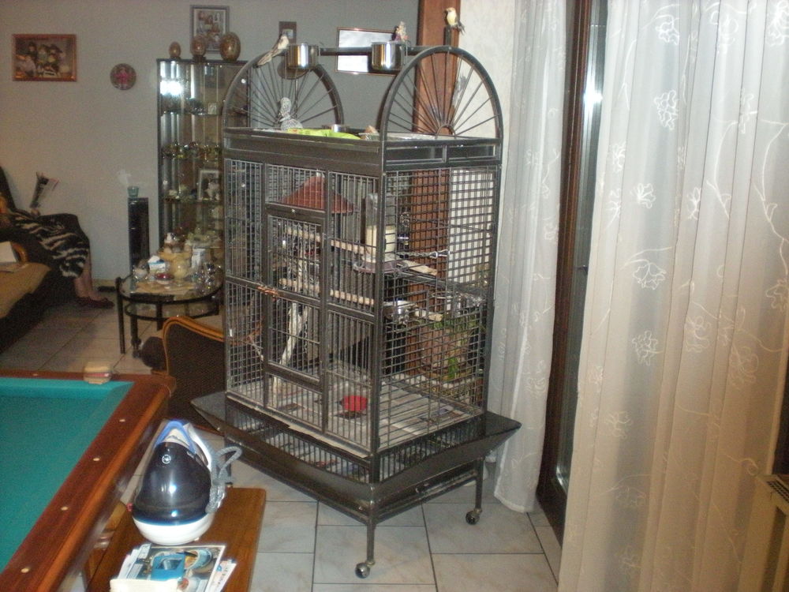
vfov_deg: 37.7
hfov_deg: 49.0
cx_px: 394
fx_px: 866
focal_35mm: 38
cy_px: 296
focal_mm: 6.3
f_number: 3.1
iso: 665
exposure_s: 1/60
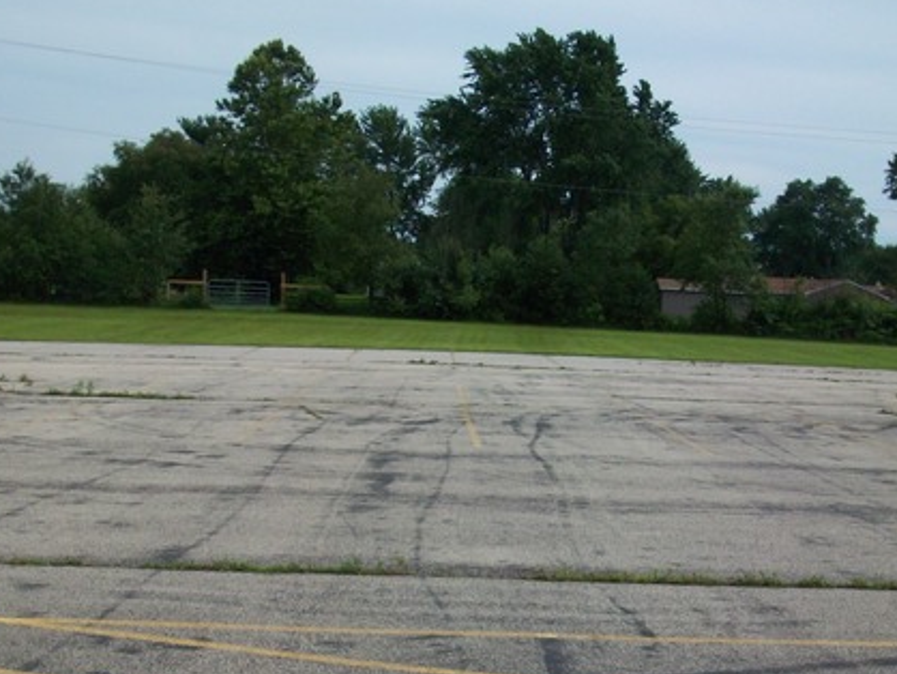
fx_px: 1348
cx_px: 556
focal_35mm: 52
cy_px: 455
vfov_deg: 27.9
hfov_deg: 36.6
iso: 80
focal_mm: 5.7
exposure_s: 1/464
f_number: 5.5
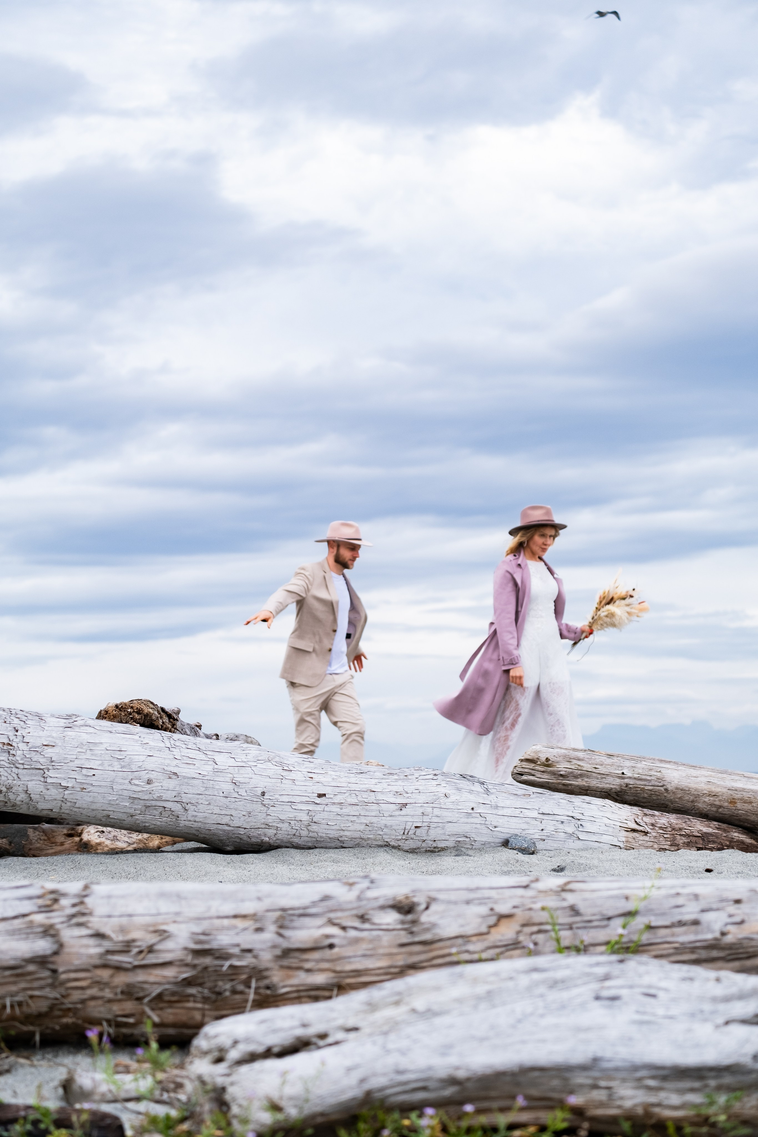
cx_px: 379
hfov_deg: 16.5
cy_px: 568
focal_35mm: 83
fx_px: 2621
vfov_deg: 24.5
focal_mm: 55
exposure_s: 1/500
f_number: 3.5
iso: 320
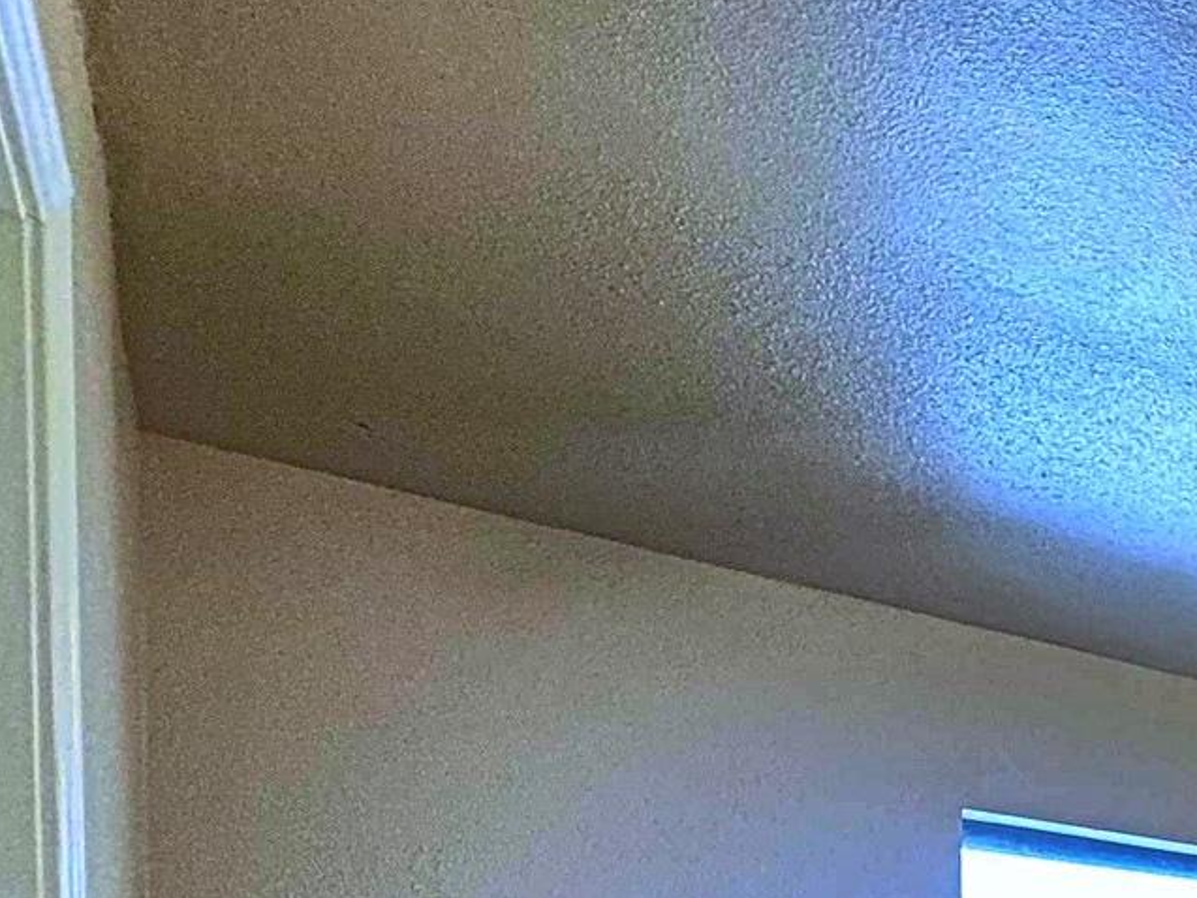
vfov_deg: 26.8
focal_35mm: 45
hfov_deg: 28.2
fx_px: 1556
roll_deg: +0.9
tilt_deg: -0.5
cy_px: 1191
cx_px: 1783
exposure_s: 1/40
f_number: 2.2
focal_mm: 2.2
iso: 1000
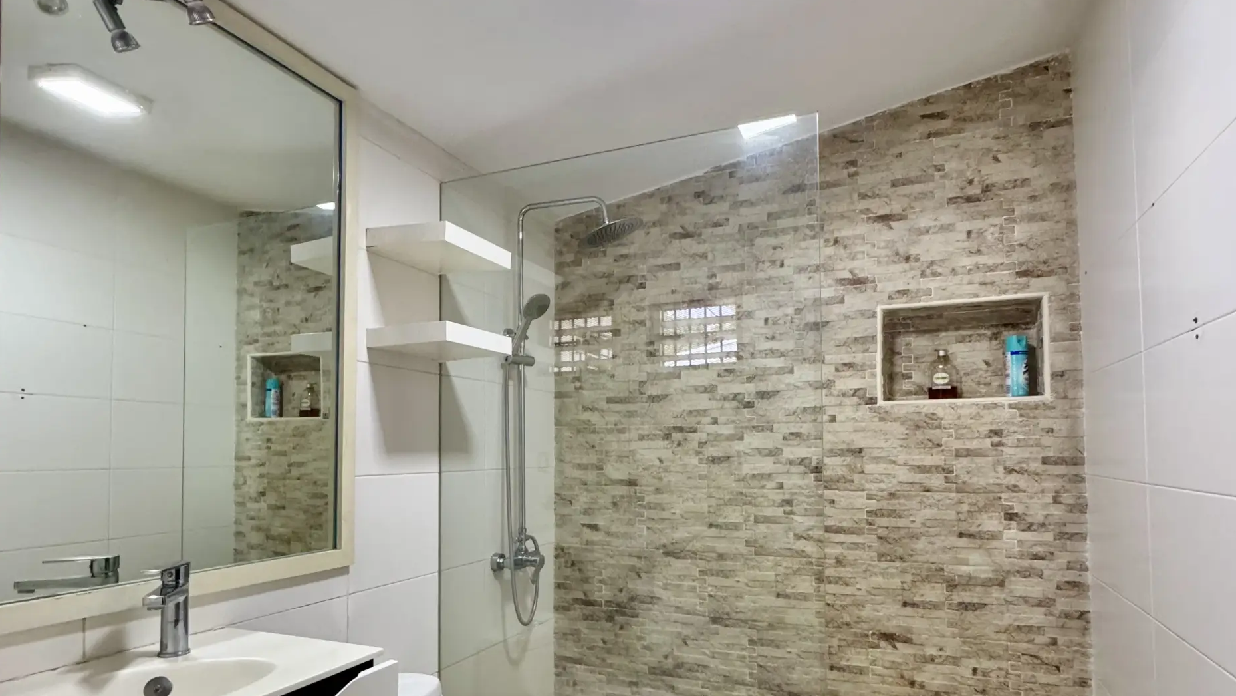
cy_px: 432
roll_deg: +0.3
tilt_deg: +1.4
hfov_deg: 83.8
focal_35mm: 21
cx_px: 635
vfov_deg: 53.1
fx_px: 688
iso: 320
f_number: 2.2
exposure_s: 1/60
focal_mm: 2.22
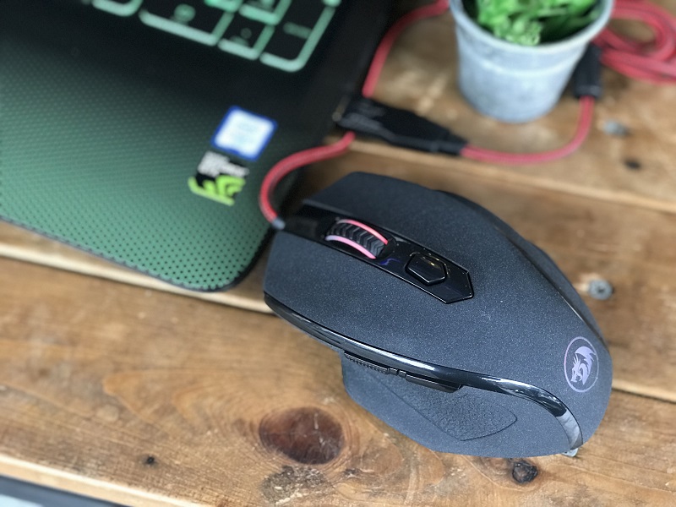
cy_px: 254
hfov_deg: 33.8
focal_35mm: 57
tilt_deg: -59.4
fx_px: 1113
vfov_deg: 25.7
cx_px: 338
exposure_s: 1/50
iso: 160
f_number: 2.8
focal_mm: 6.6
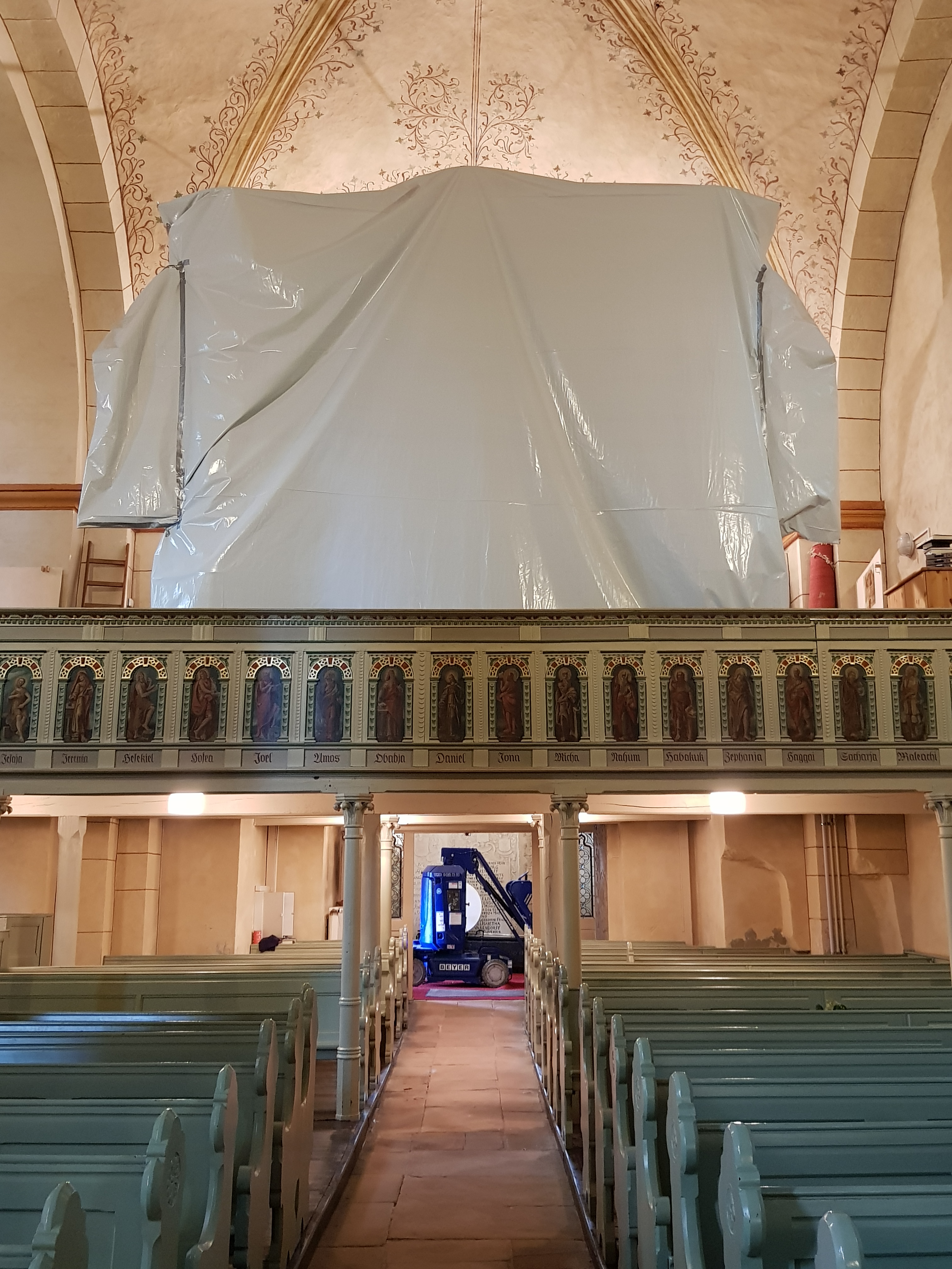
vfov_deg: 67.3
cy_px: 634
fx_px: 953
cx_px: 476
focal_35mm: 26
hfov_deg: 53.1
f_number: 1.7
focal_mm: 4.2
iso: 200
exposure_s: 1/13
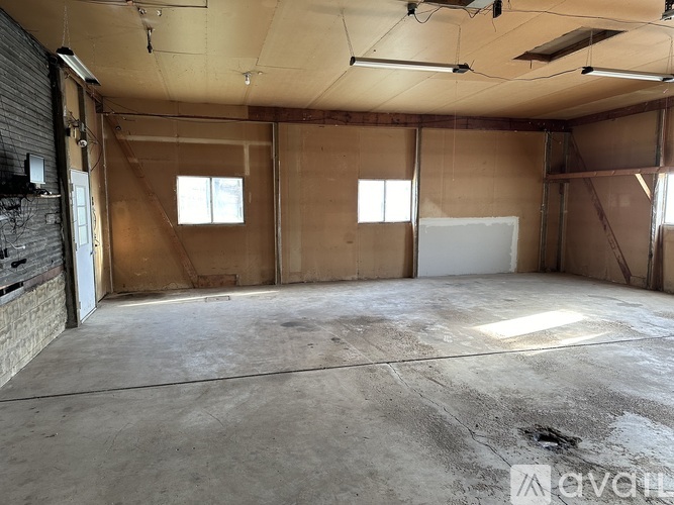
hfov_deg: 71.6
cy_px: 252
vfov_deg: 56.8
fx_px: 467
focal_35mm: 24
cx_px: 337
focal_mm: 6.86
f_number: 1.78
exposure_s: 1/121
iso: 200
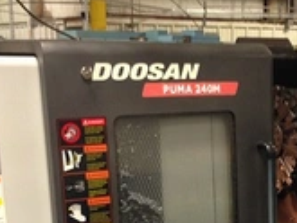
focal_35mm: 80
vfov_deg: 18.1
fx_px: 687
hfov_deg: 24.1
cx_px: 221
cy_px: 216
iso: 160
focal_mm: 4.12
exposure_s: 1/20
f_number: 2.4
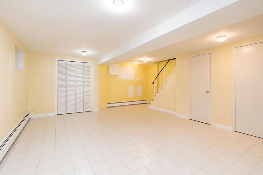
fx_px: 124
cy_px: 84
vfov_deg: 70.4
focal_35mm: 17
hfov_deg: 93.3
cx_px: 132
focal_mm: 16
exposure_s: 1/25
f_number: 4
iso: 64
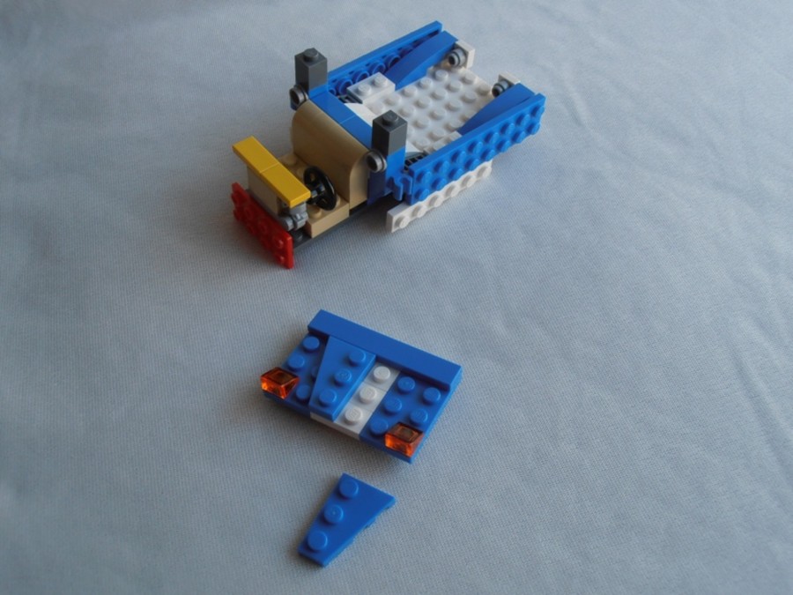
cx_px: 396
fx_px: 848
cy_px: 298
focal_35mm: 37
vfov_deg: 38.7
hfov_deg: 50.1
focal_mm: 6.61
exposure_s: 1/80
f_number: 3.9
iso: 80
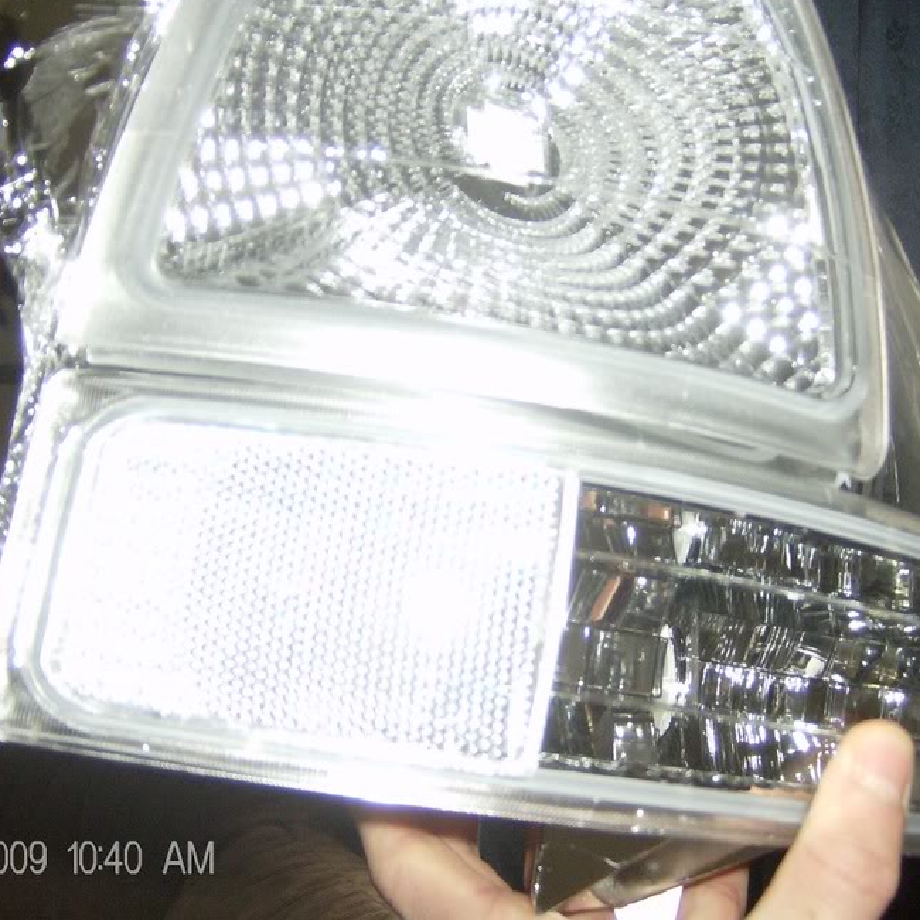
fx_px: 1503
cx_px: 524
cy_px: 441
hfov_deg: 34.0
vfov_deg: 34.0
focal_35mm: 50
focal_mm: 6
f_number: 2.8
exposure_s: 1/60
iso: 200
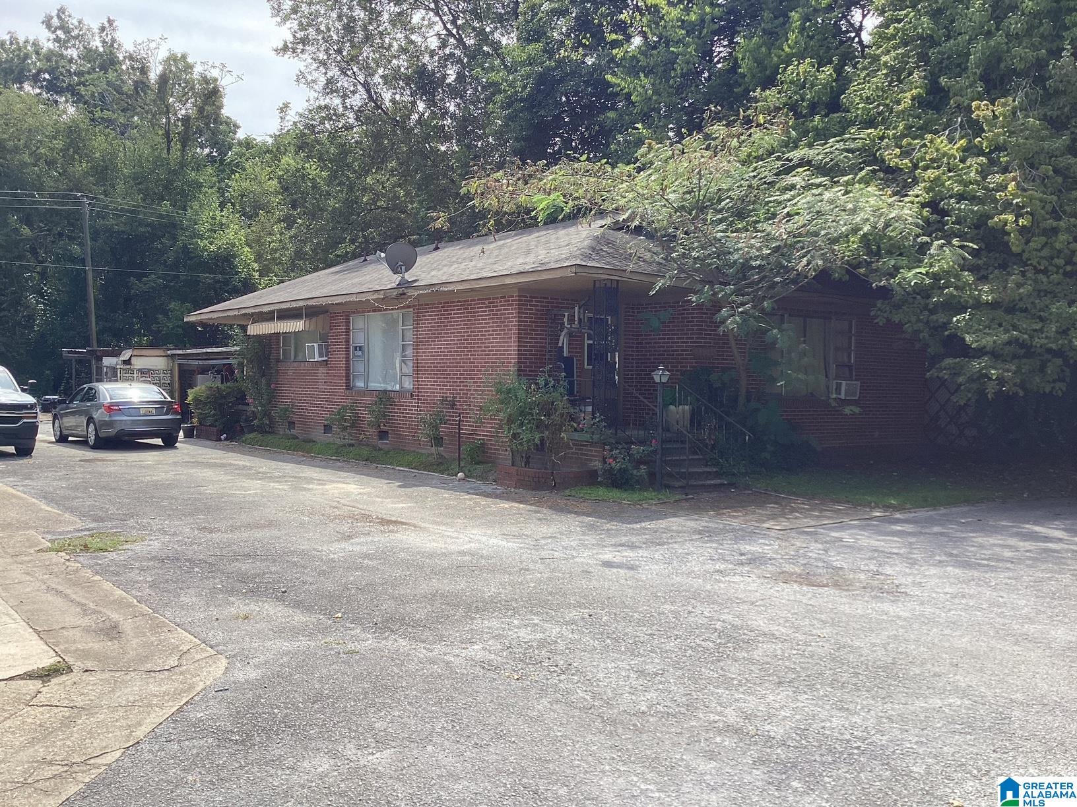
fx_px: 964
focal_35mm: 31
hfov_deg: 58.4
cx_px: 538
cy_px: 404
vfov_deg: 45.4
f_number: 2.4
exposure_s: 1/604
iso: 25
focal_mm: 3.3
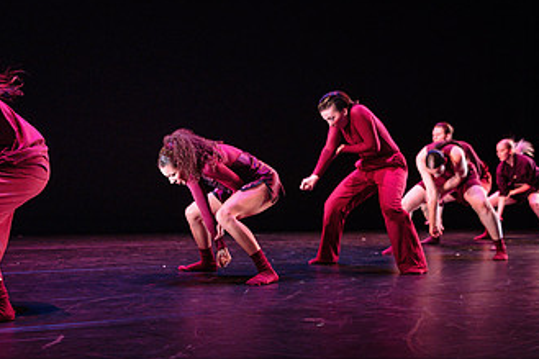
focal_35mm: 53
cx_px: 286
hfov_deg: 37.5
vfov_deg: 25.5
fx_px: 793
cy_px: 189
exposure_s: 1/200
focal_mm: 29
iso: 2000
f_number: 2.8
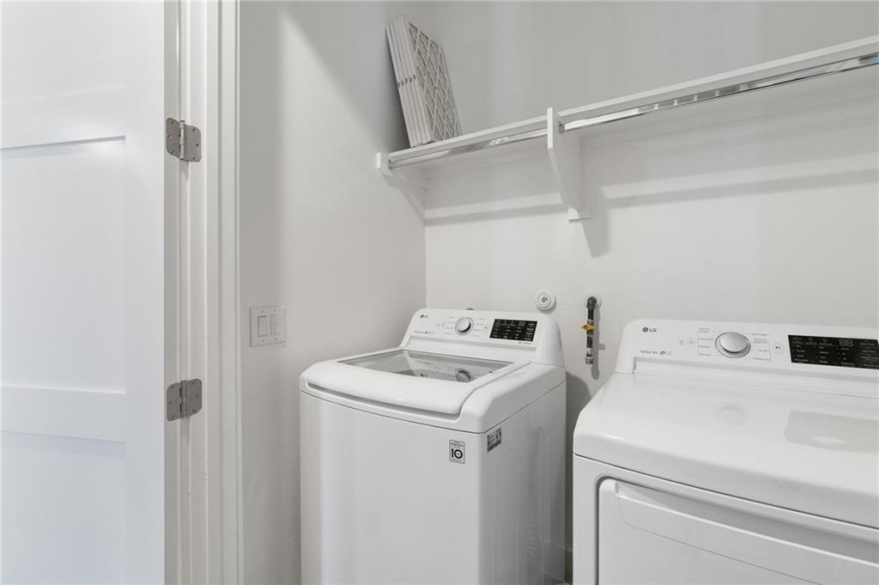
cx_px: 440
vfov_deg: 73.7
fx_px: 390
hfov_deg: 96.8
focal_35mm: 16
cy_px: 292
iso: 1600
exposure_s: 1/4
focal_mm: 16
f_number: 7.1
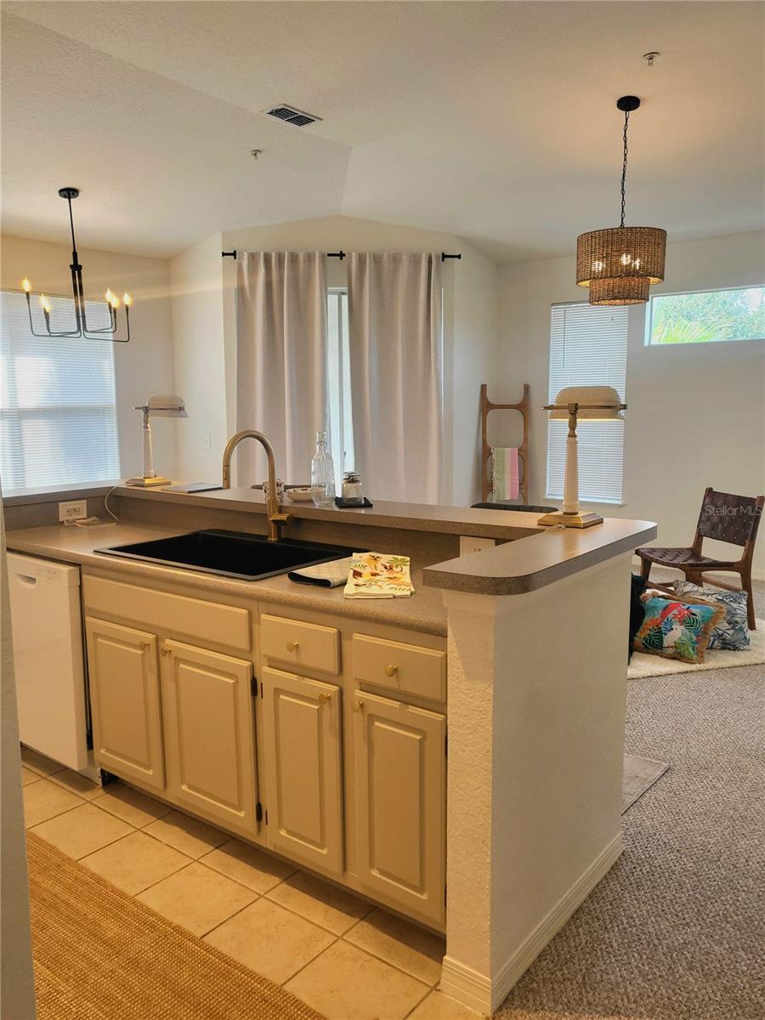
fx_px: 766
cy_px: 510
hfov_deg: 53.1
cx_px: 382
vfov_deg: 67.3
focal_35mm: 26
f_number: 1.8
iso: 80
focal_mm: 4.25
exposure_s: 1/120
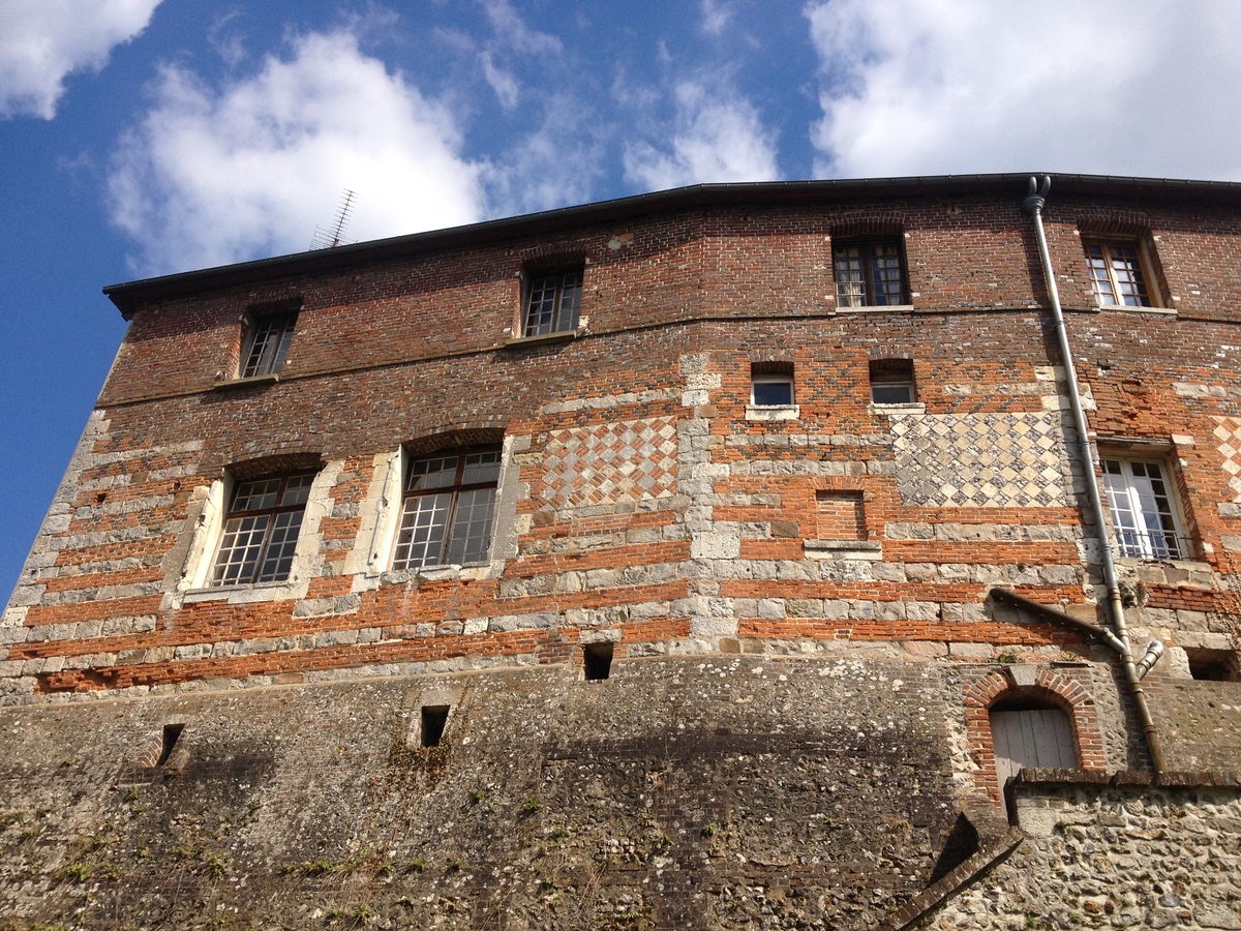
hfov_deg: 52.6
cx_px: 620
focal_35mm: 35
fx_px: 1255
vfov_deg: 40.7
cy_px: 466
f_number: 2.4
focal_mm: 4.28
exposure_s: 1/1905
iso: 50
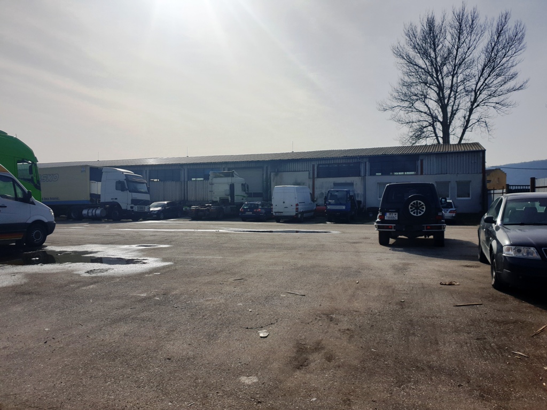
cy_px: 205
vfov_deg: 53.1
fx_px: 411
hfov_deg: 67.3
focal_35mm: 26
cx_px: 274
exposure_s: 1/10417
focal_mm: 4.3
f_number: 2.4
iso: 50
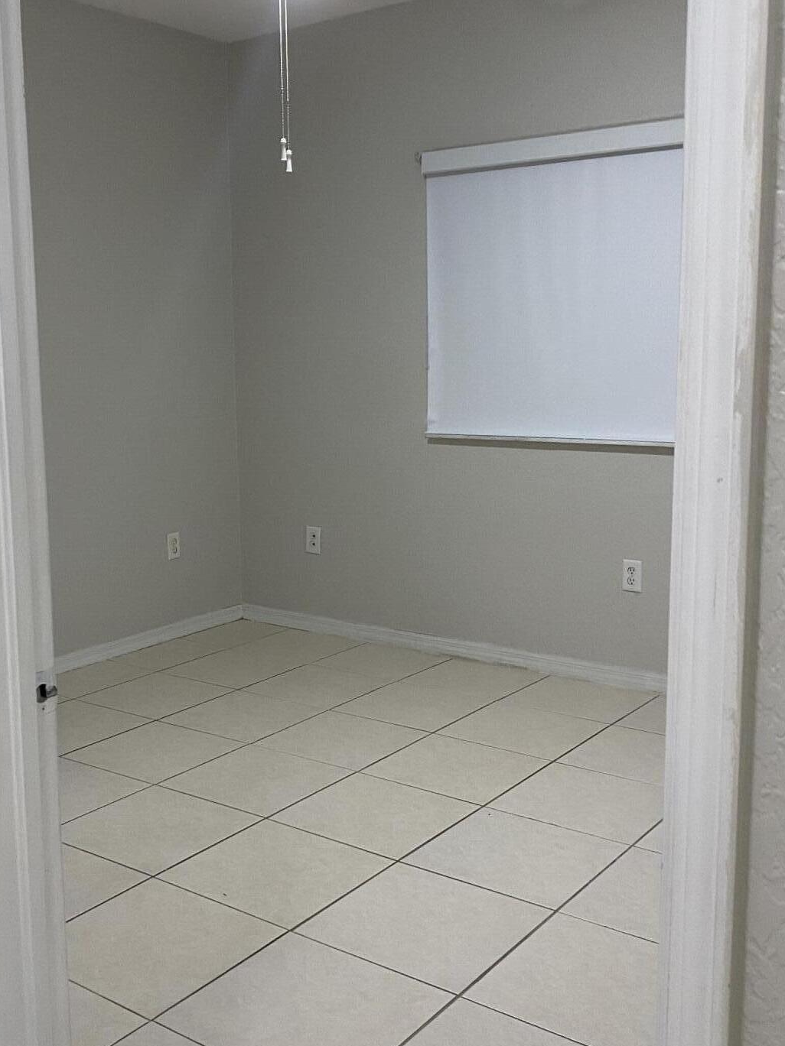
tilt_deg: -8.1
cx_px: 284
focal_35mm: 38
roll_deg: +1.0
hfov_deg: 37.4
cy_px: 507
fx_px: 1149
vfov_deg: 49.0
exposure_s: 1/60
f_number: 1.8
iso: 125
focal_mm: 4.25
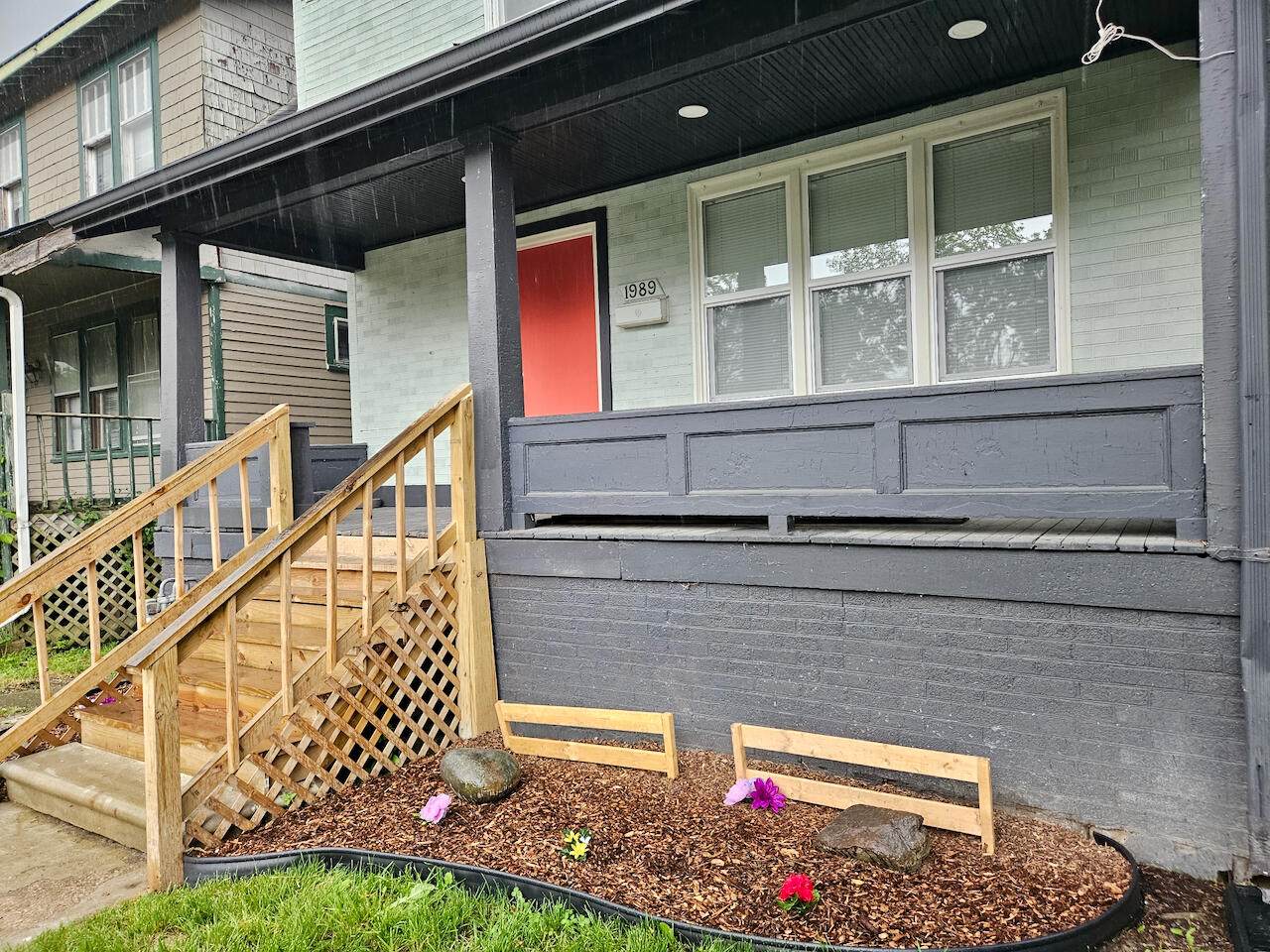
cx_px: 635
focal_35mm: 23
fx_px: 844
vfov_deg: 58.9
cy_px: 476
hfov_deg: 73.9
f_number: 1.8
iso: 160
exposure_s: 1/180
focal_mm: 5.4
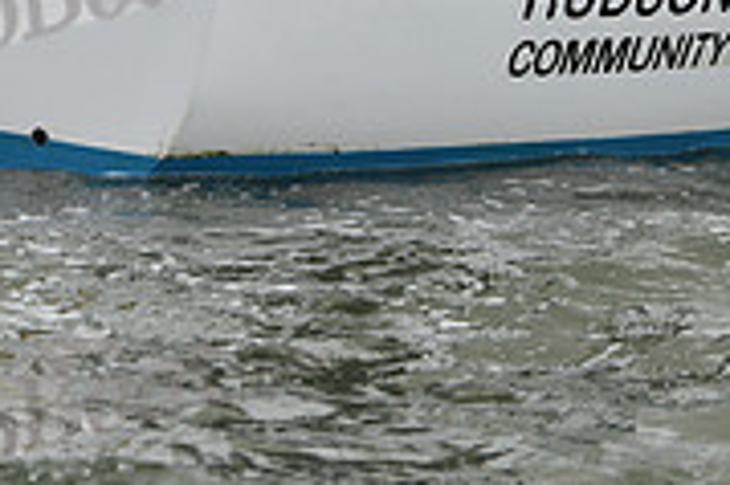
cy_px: -267
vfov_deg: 4.4
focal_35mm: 308
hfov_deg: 6.7
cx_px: 551
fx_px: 6240
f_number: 5.6
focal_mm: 95
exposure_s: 1/800
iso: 400
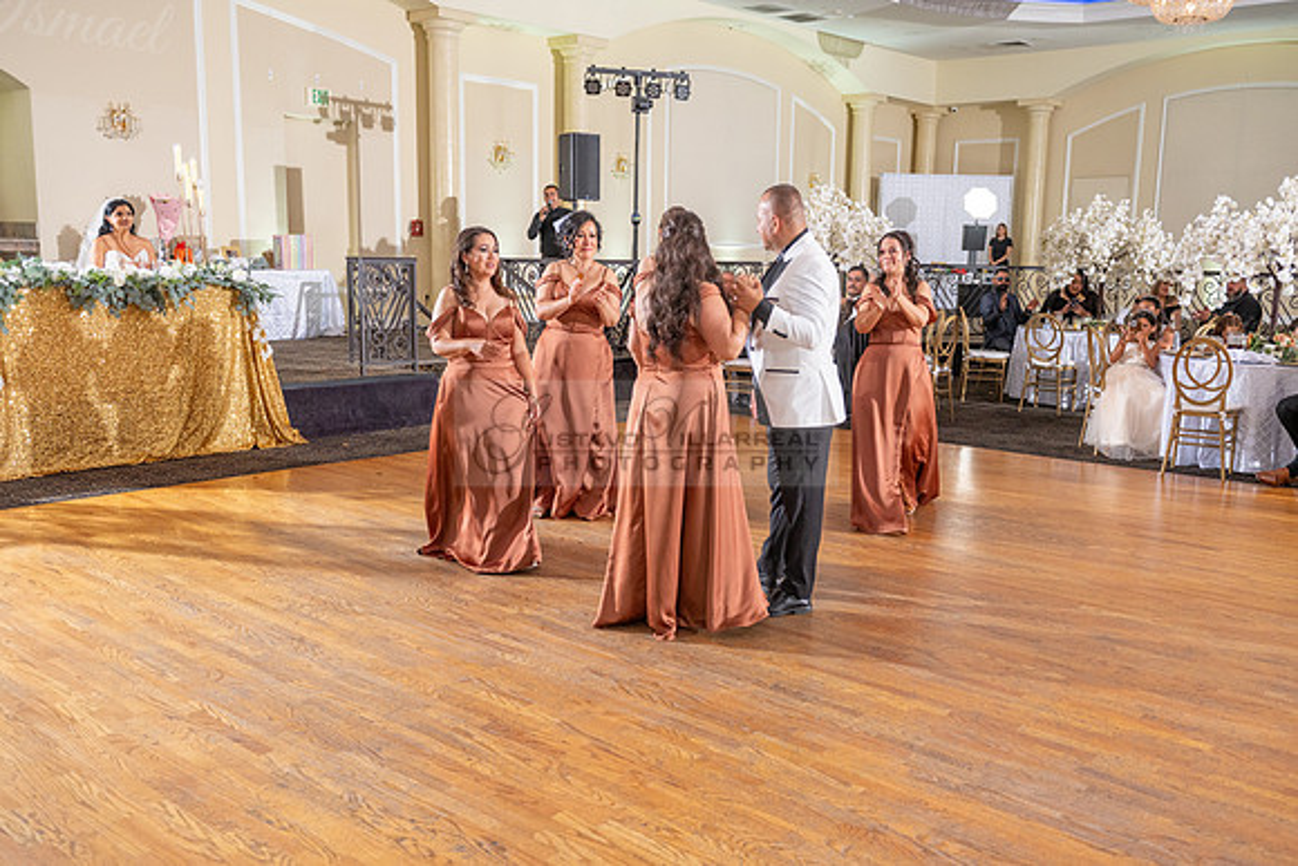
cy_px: 459
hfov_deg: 55.9
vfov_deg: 39.0
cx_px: 653
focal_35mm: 34
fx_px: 1222
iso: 800
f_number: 4
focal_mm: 32
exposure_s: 1/160
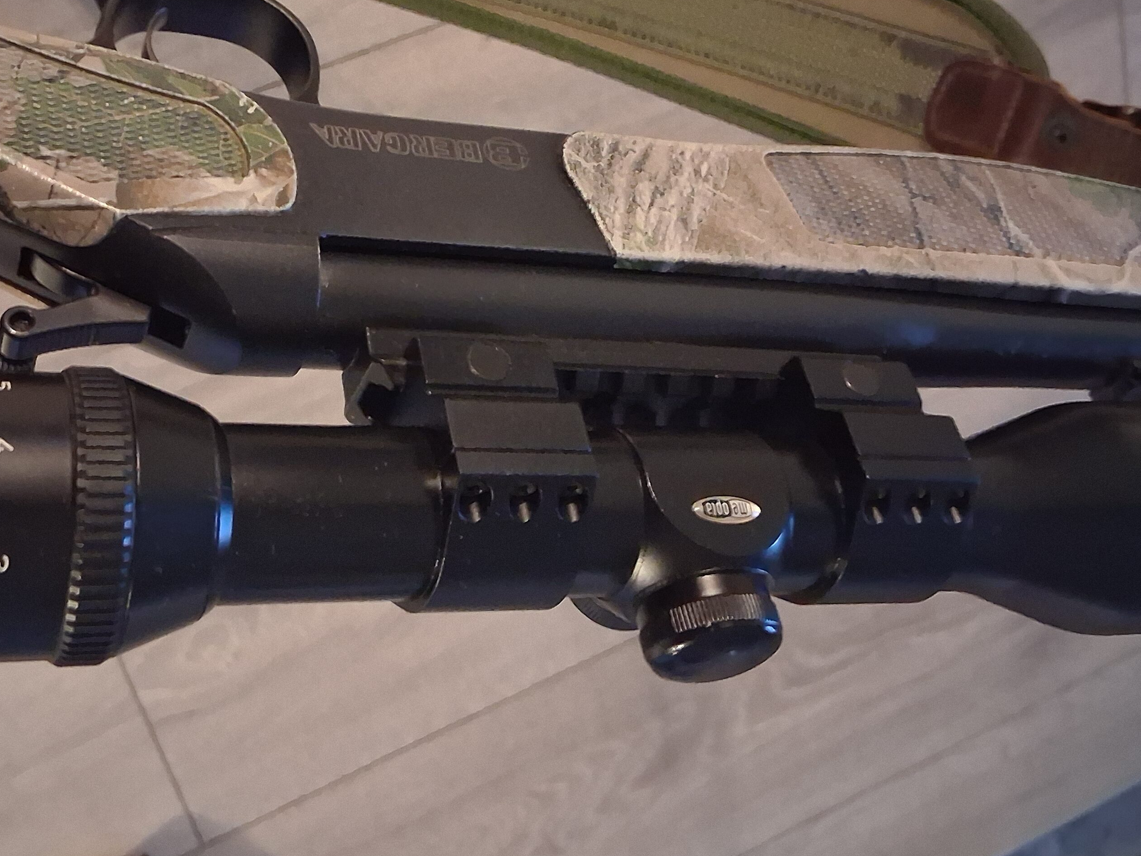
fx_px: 1384
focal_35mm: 42
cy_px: 302
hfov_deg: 44.4
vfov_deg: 34.1
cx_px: 430
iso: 1250
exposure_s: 1/17
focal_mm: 3.98
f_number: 1.8
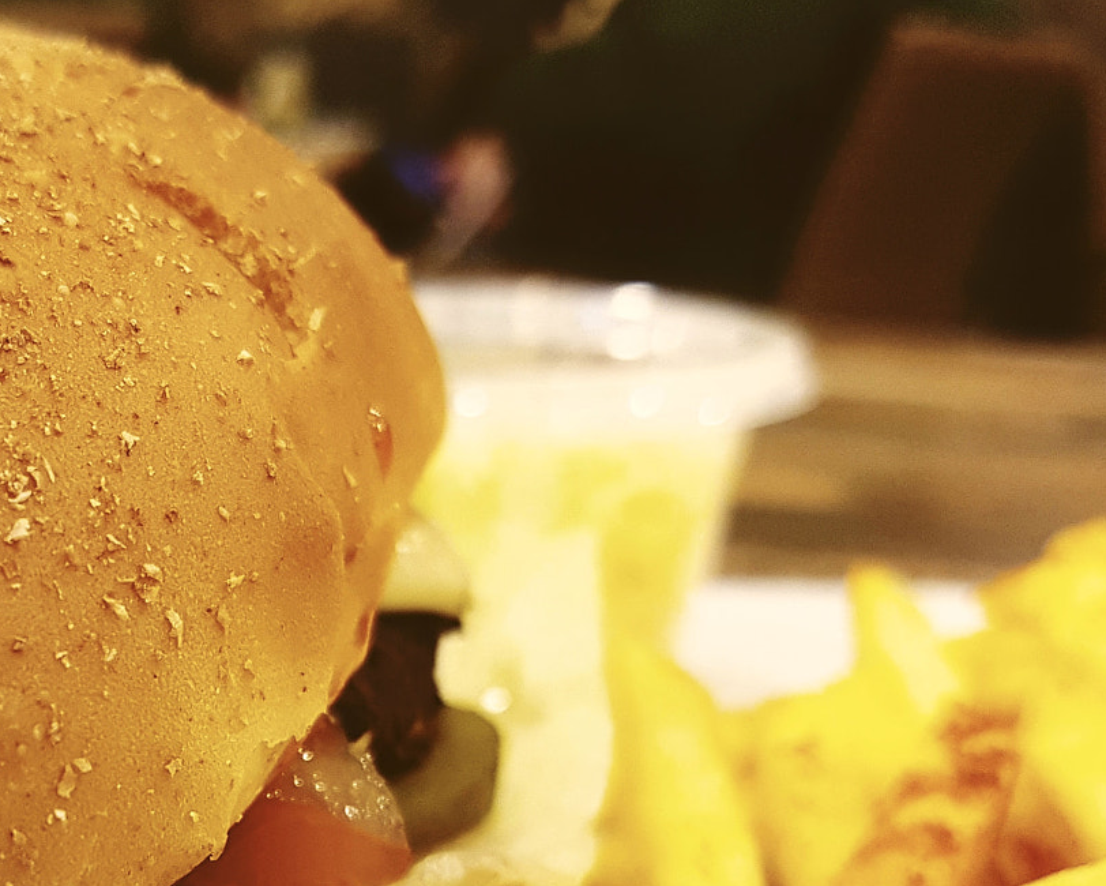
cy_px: 804
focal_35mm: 50
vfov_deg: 29.0
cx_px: 123
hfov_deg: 35.3
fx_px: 1637
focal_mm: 4.2
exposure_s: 1/50
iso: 160
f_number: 1.7
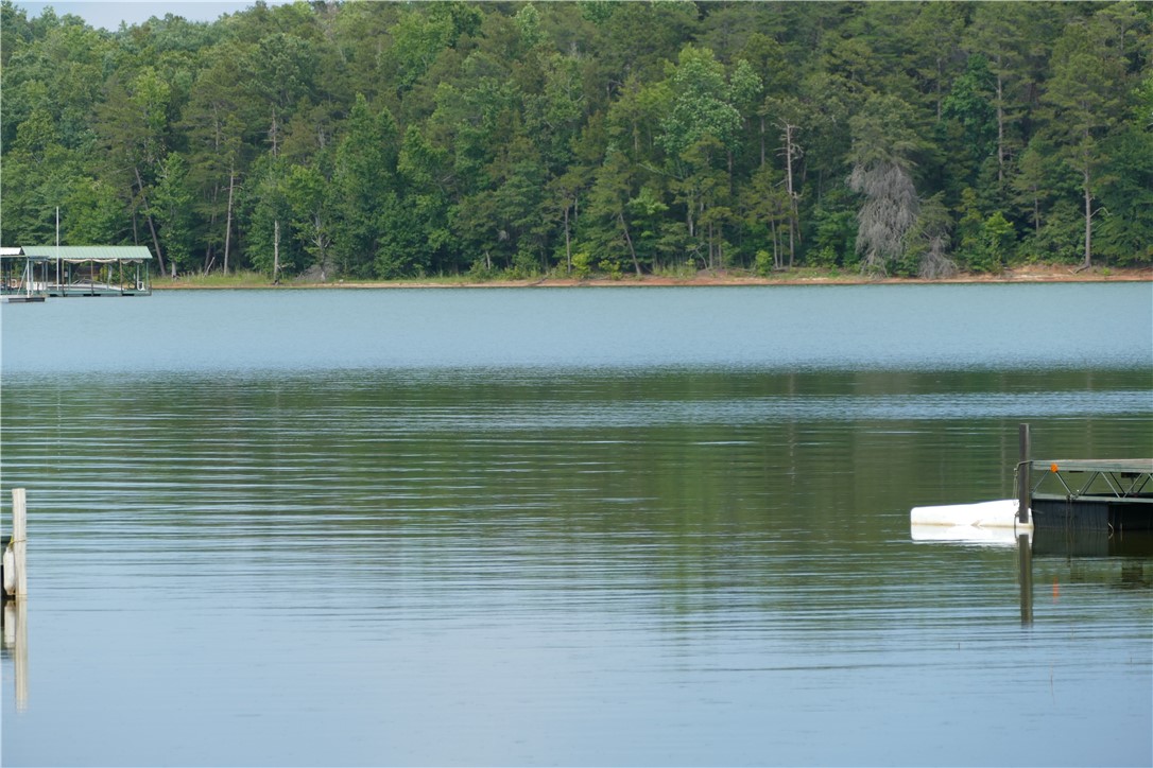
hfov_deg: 9.1
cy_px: 384
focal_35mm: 226
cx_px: 576
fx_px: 7238
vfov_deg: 6.1
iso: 125
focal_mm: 82.28
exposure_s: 1/500
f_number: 4
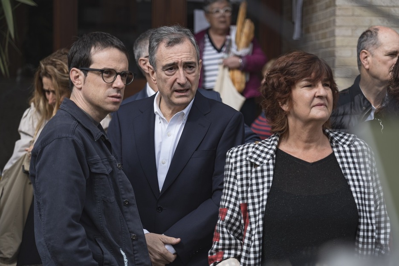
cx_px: 200
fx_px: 1164
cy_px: 133
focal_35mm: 105
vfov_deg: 13.0
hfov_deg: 19.5
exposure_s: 1/500
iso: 100
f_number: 4
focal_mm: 105
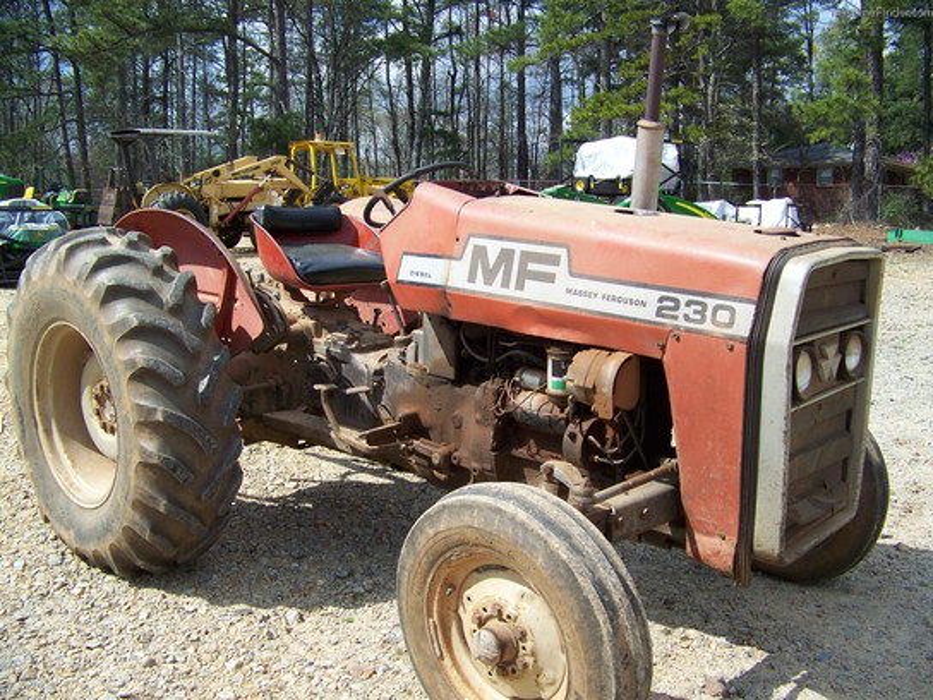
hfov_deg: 51.4
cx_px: 466
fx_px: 970
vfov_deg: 39.7
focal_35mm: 36
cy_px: 350
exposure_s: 1/640
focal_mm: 5.85
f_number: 2.8
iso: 64
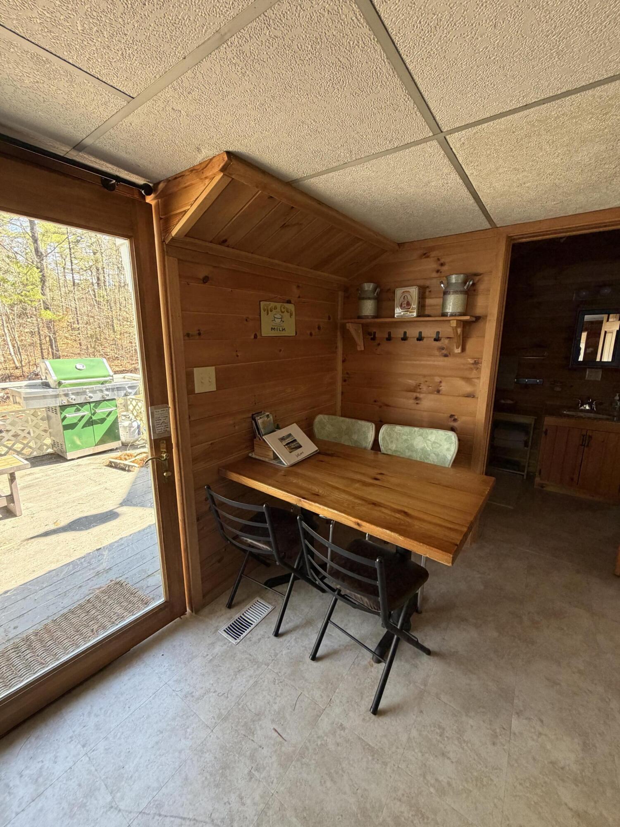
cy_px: 414
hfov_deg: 85.7
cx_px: 310
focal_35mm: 14
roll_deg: -0.2
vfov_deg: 102.1
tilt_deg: -13.0
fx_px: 334
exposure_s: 1/121
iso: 250
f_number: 2.2
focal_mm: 2.22
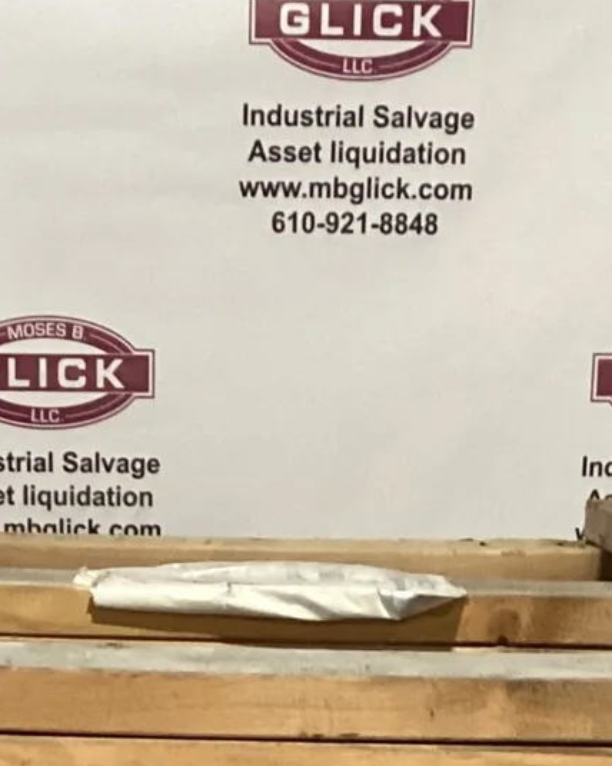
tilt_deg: -18.3
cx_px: 177
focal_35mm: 113
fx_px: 2561
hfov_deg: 13.6
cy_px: 1312
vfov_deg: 15.1
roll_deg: +0.4
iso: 400
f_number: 2.4
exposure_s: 1/50
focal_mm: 3.3
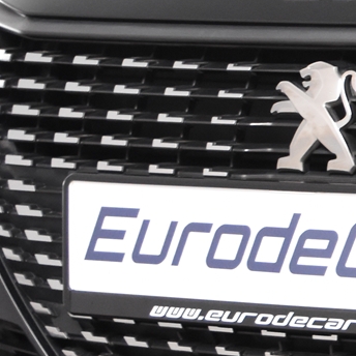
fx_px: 2564
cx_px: 795
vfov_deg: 7.9
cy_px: 175
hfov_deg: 7.5
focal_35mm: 220
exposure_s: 1/80
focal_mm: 31
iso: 1600
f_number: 4.5
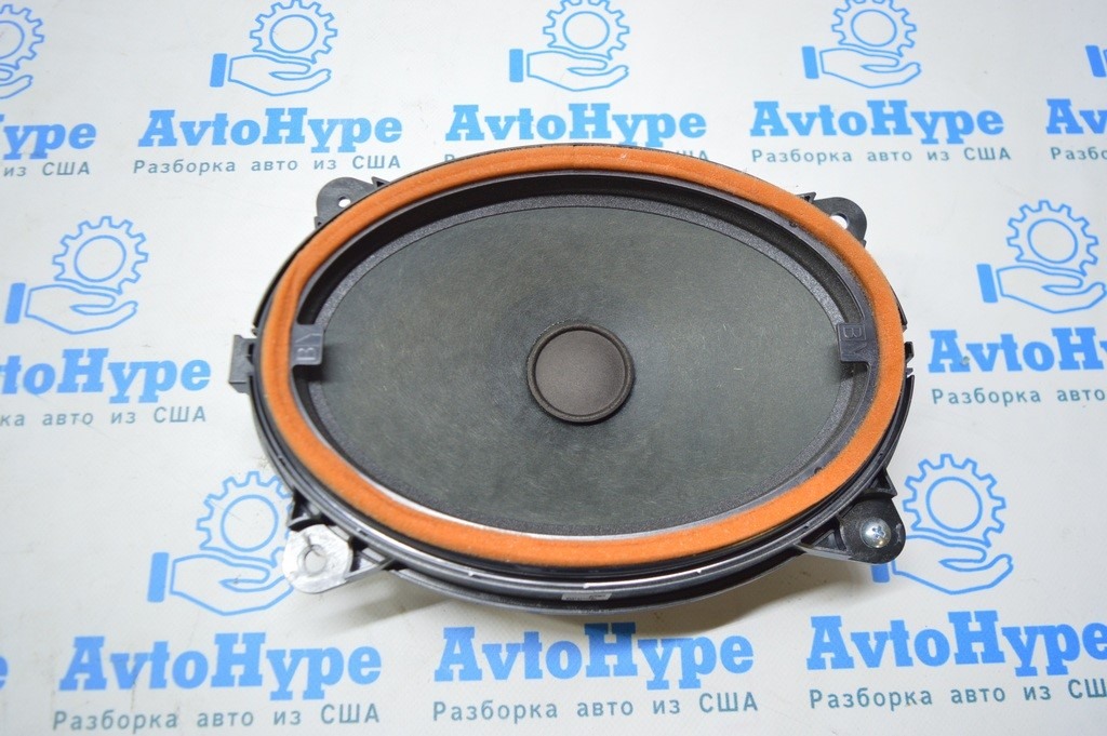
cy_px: 368
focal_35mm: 30
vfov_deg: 43.5
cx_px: 554
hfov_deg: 62.0
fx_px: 922
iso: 400
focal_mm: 20
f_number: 3.5
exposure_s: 1/40
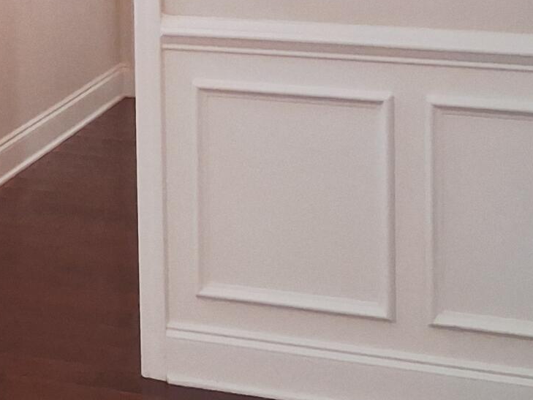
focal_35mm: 107
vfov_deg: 13.3
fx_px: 1648
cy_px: -123
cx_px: -118
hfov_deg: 17.5
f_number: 1.8
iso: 400
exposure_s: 1/120
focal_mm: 3.98
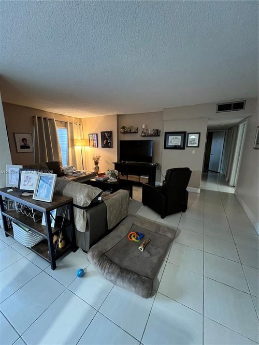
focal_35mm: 13
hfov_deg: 89.9
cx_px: 130
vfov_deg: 106.2
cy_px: 172
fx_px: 130
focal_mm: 1.57
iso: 1000
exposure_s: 1/40
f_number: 1.8
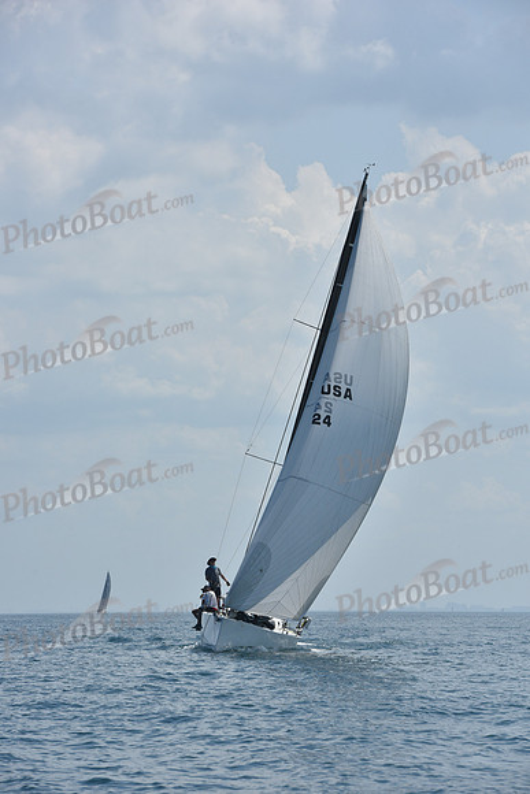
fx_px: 3421
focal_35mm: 155
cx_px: 265
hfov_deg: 8.9
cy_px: 397
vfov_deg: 13.2
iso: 250
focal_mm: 155
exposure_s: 1/1250
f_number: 9
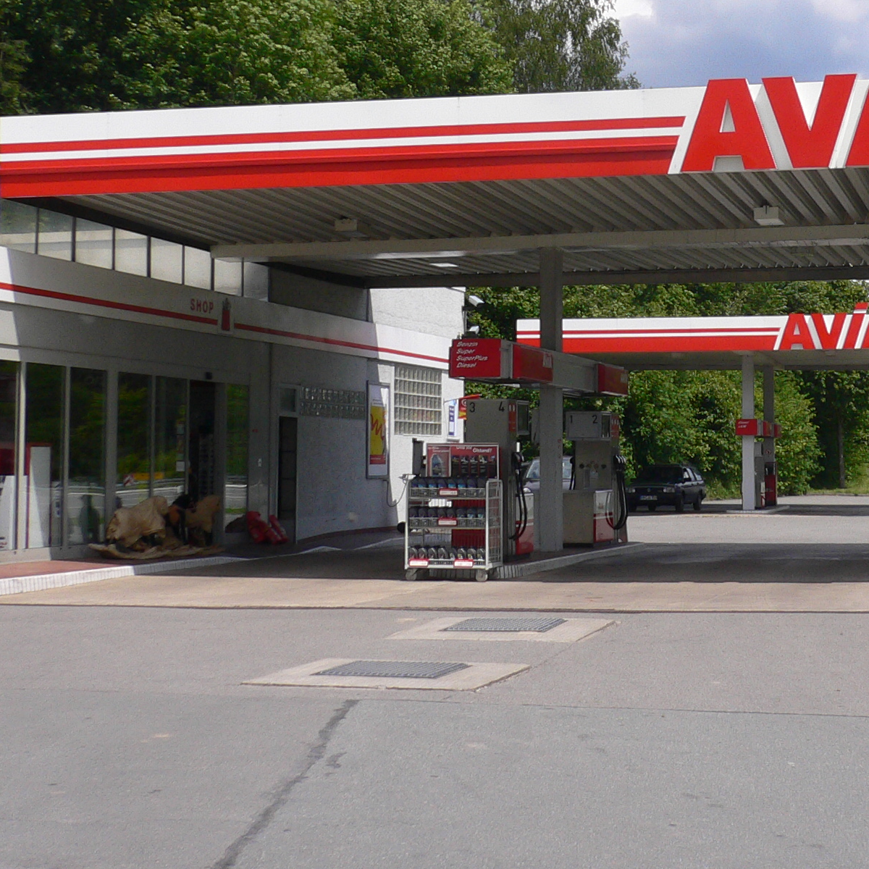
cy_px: 264
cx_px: 704
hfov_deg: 25.6
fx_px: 1875
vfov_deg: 25.9
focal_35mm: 66
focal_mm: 5.8
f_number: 5.6
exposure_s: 1/500
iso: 80
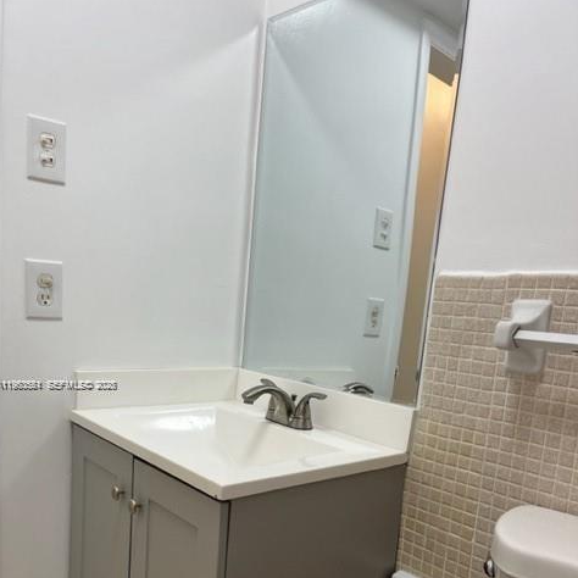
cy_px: 385
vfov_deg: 51.6
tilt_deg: -7.3
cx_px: 287
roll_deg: -3.9
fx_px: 586
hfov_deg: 52.5
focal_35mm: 31
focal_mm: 5.1
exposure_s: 1/120
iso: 50
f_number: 1.6
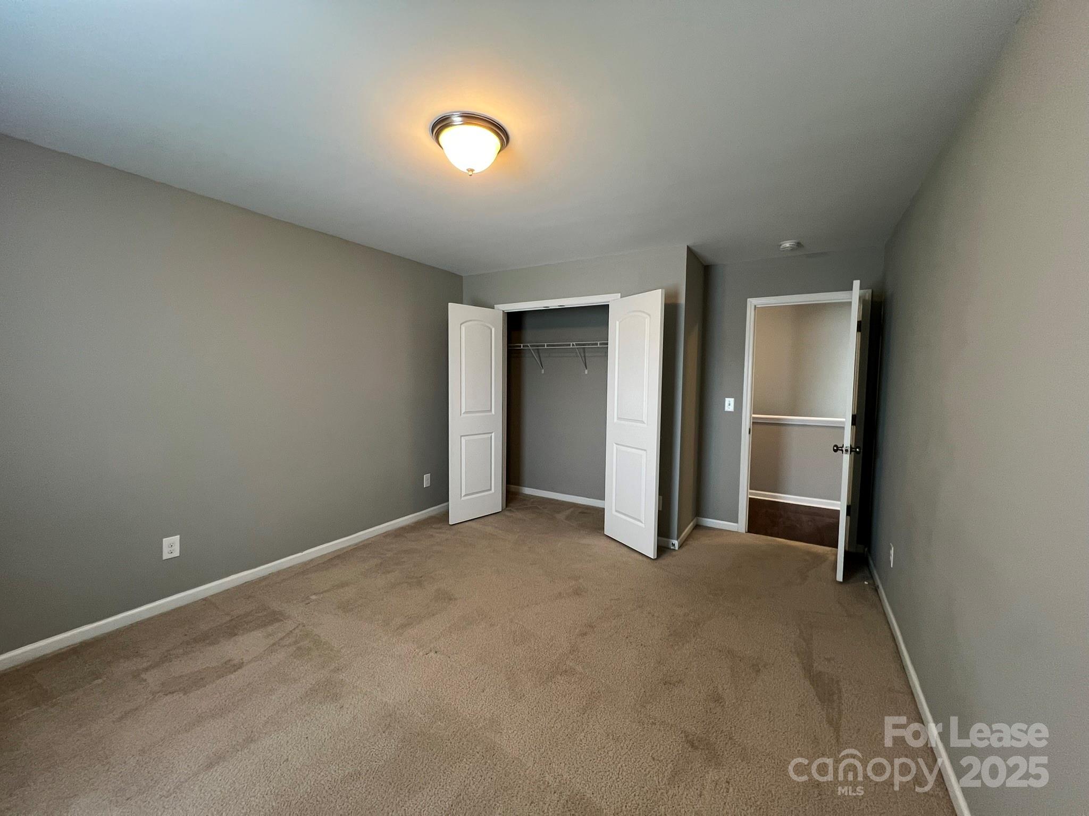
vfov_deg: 89.9
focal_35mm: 13
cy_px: 408
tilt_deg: -4.4
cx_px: 544
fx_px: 409
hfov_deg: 106.2
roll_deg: -0.7
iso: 250
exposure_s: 1/60
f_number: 1.8
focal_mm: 1.57
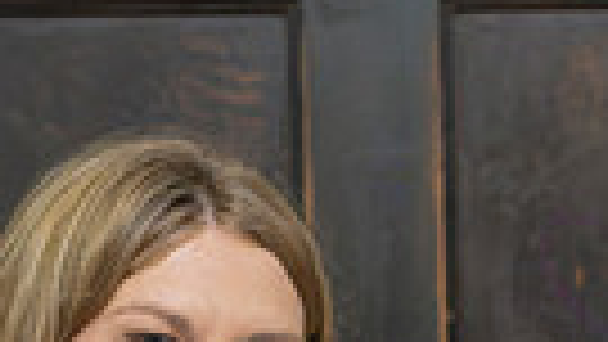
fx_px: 3934
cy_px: 822
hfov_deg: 8.8
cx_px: 626
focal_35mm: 244
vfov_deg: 4.8
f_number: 4
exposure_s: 1/320
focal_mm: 52
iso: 3200
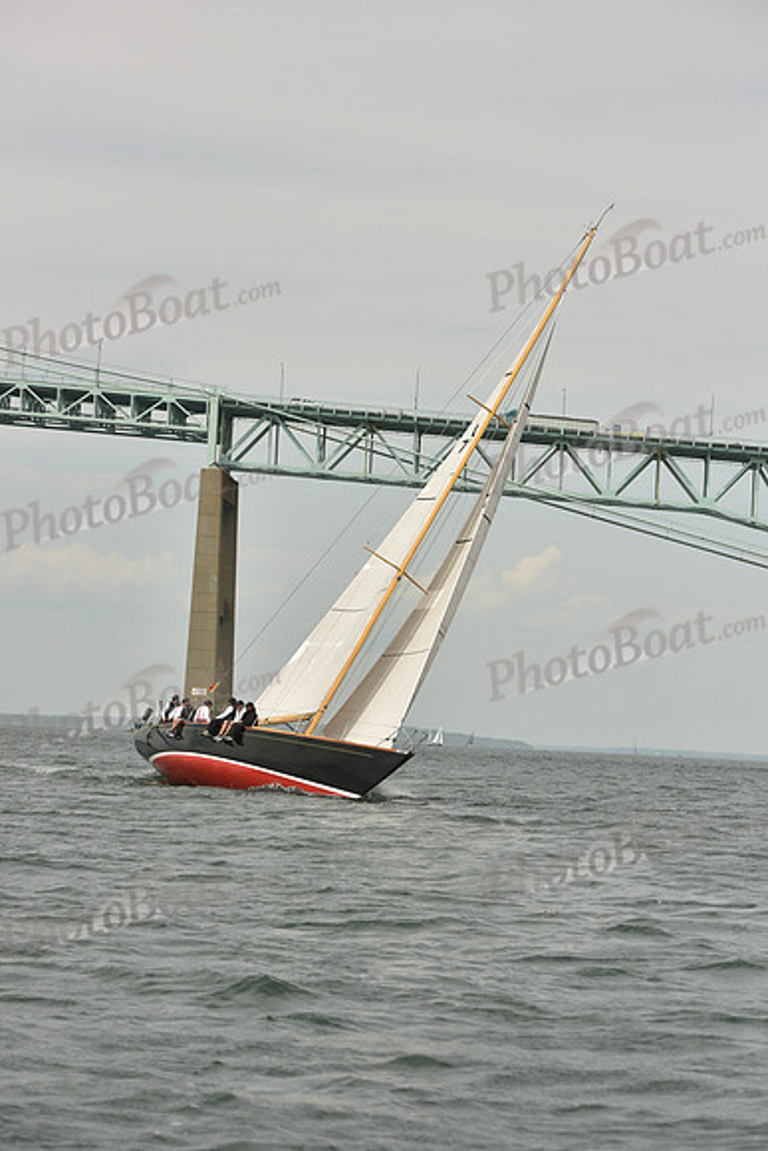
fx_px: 2878
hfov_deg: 15.2
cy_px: 576
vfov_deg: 22.6
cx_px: 384
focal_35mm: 90
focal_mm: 90
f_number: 7.1
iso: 400
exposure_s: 1/3200
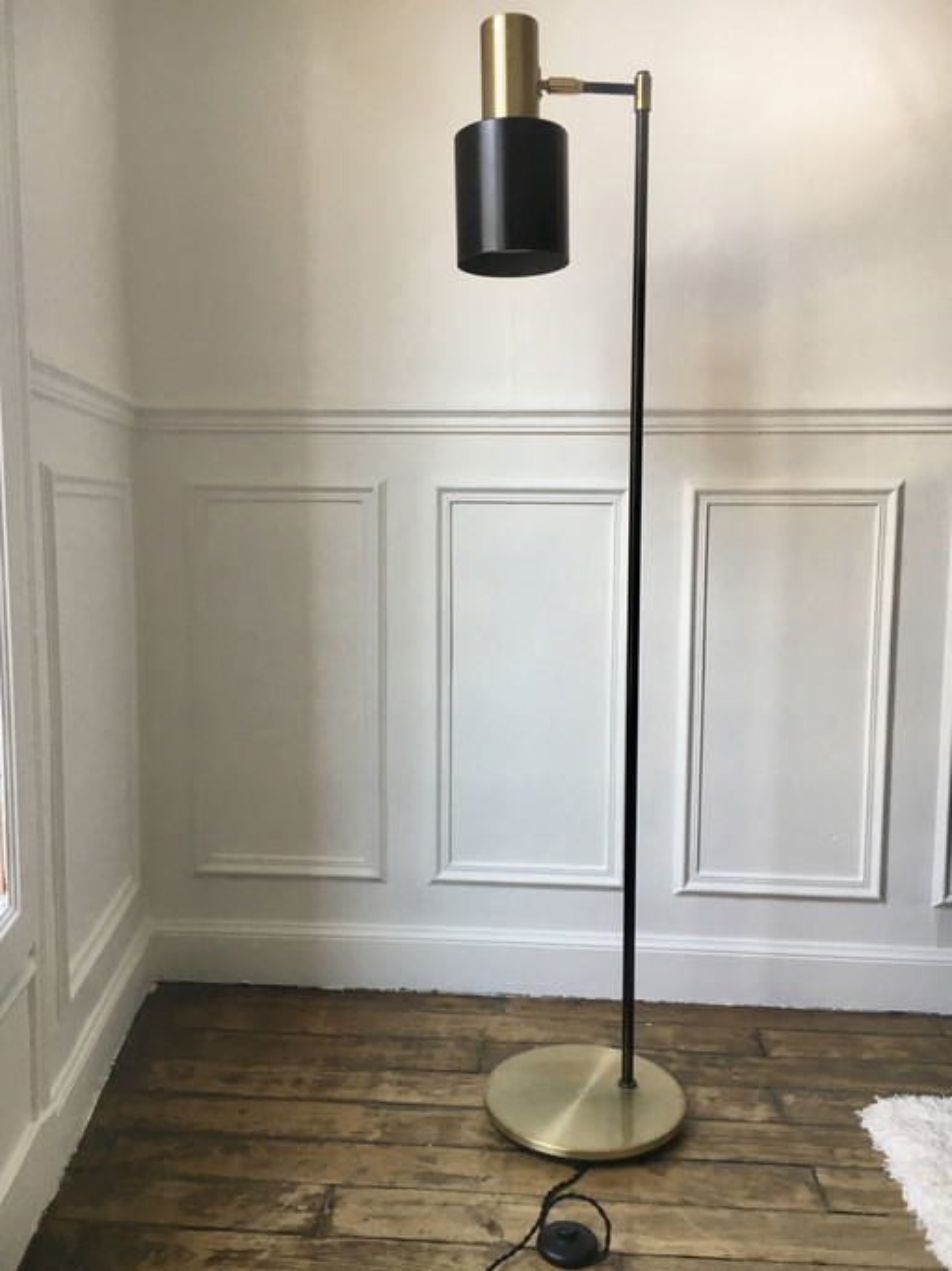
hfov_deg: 48.2
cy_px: 636
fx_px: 1064
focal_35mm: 29
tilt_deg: -6.0
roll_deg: -1.6
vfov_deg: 61.7
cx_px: 476
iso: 25
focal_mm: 4.15
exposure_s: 1/33
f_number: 2.2
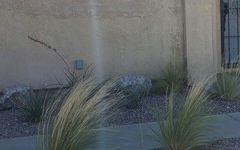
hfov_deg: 28.9
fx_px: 425
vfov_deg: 19.9
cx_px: 255
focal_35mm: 65
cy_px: 40
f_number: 1.7
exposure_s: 1/475
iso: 12
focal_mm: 6.3
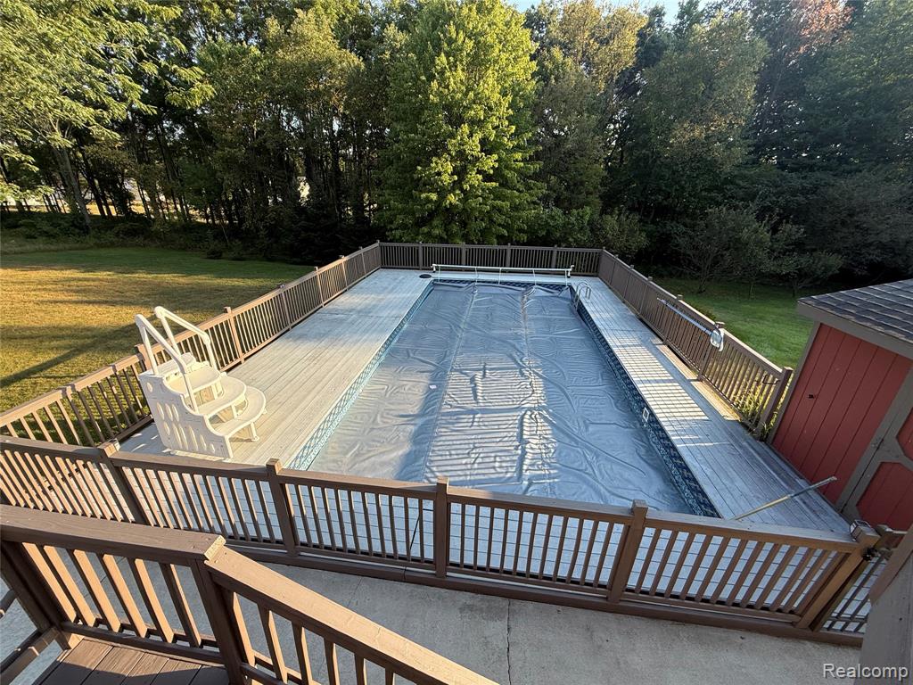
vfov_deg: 85.7
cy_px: 342
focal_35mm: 14
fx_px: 369
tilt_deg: -26.1
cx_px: 456
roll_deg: +0.3
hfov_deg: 102.1
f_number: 2.2
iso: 50
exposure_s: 1/461
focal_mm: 2.22
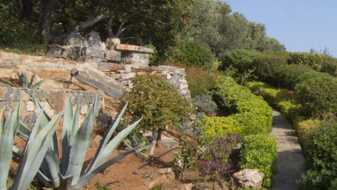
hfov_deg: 31.4
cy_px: 103
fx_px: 442
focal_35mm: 50
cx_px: 447
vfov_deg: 24.2
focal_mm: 11
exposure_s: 1/60
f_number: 16
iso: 200
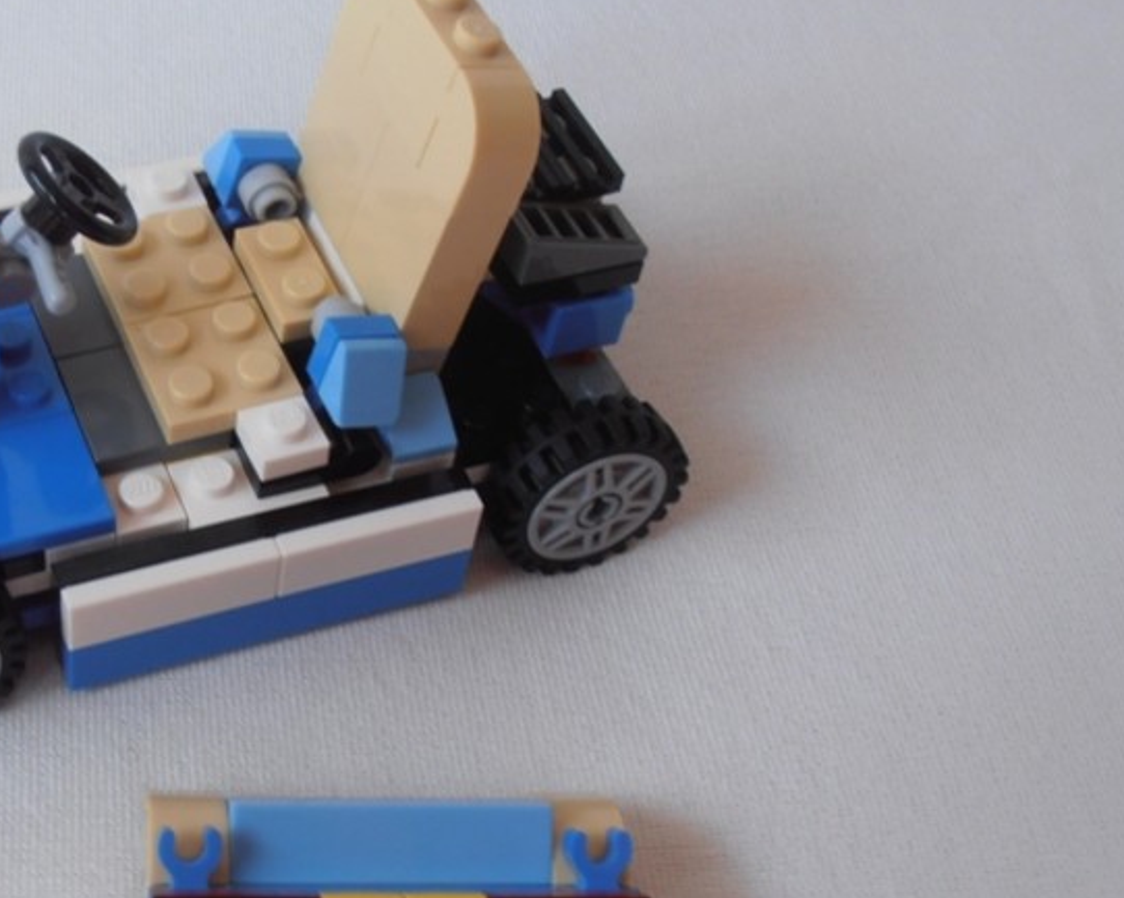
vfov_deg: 25.3
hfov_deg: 30.8
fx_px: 1995
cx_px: 245
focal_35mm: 60
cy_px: 578
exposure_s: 1/40
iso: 80
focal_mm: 6.61
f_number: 3.9
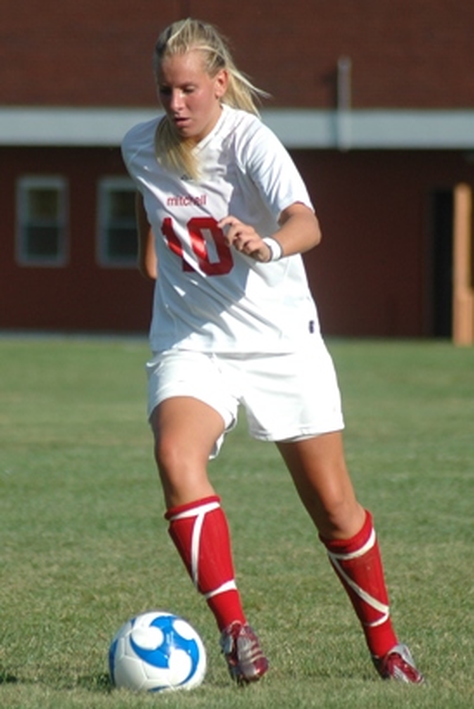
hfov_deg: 4.2
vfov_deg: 6.2
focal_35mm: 330
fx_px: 6506
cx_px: 237
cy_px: 354
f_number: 5.3
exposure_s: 1/1250
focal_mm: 220
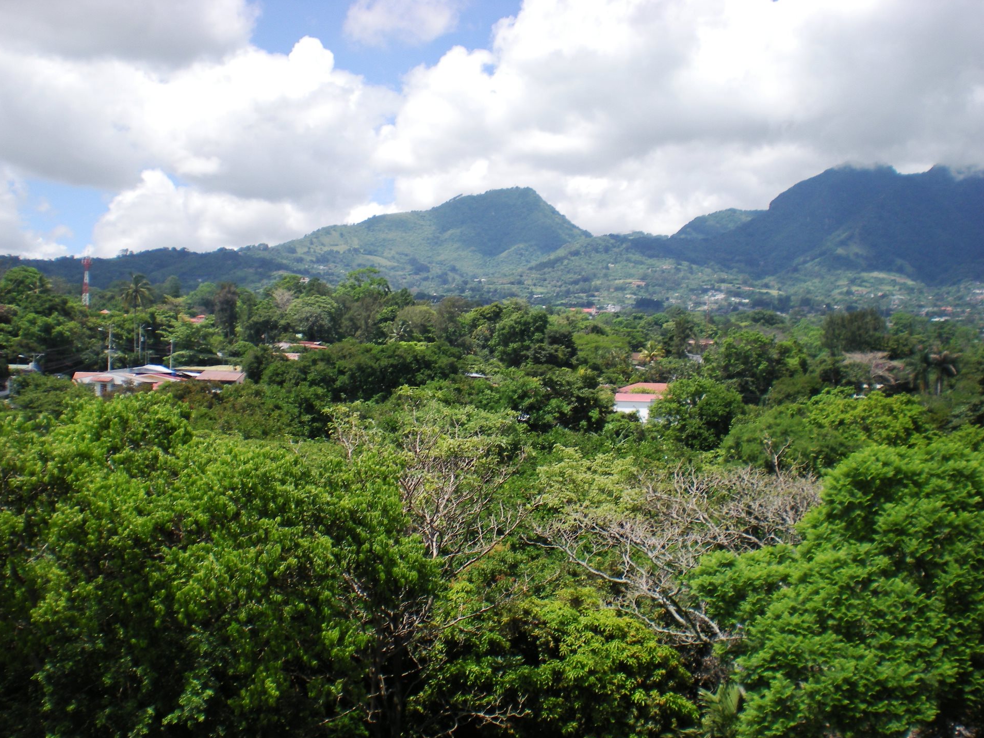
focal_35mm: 39
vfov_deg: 36.8
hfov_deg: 47.9
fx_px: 1109
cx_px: 495
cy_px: 377
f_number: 4.6
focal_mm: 6.3
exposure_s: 1/331
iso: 64
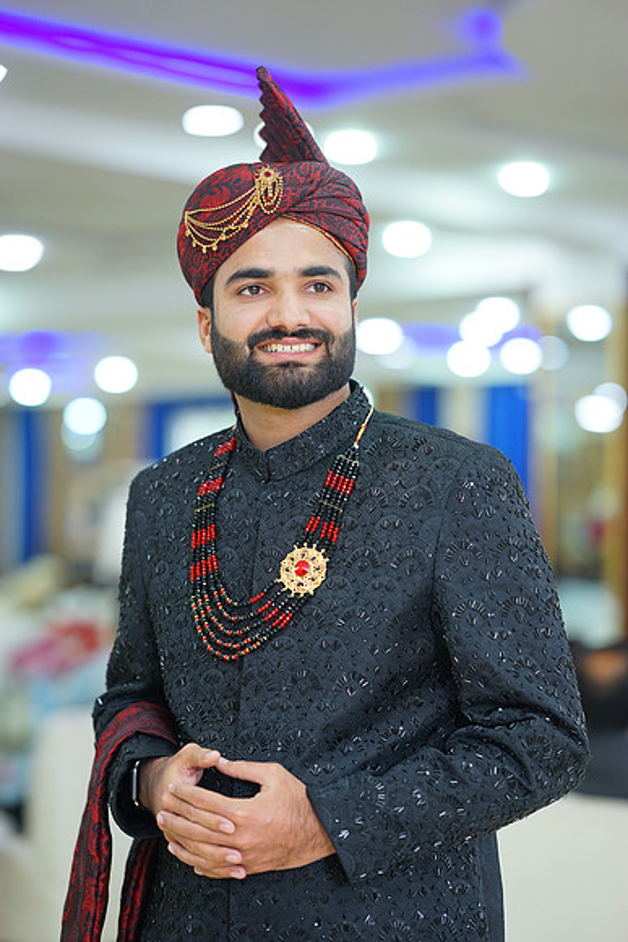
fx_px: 2223
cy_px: 471
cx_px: 314
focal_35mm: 85
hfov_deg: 16.1
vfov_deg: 23.9
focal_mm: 85
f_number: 2
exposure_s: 1/160
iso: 400
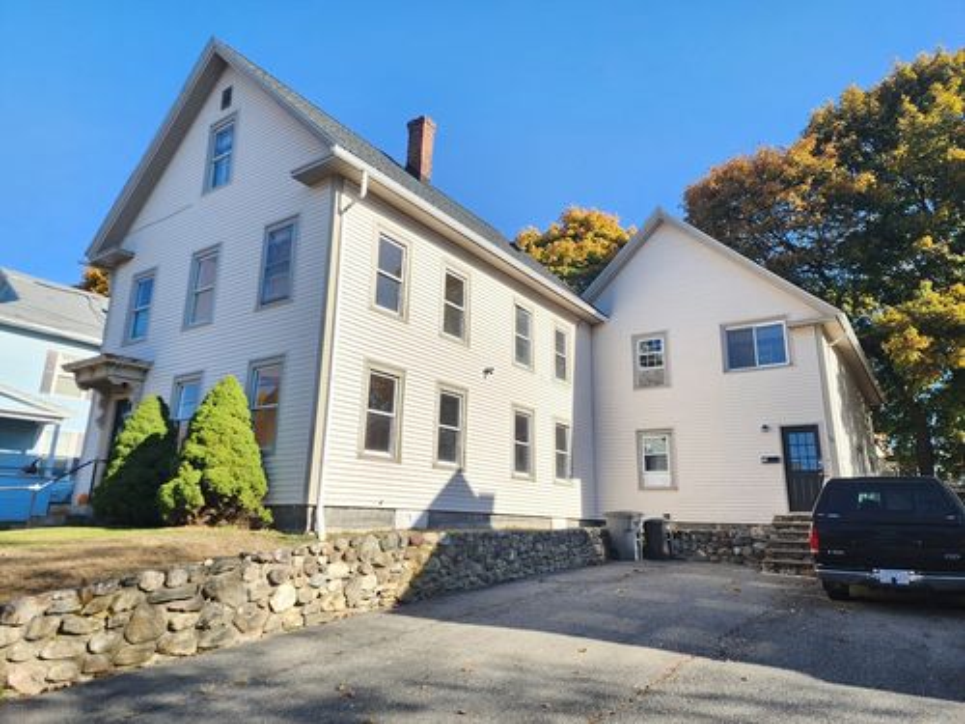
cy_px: 362
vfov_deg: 58.9
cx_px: 482
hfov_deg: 73.9
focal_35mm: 23
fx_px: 641
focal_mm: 6.4
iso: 12
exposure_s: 1/333
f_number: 1.8
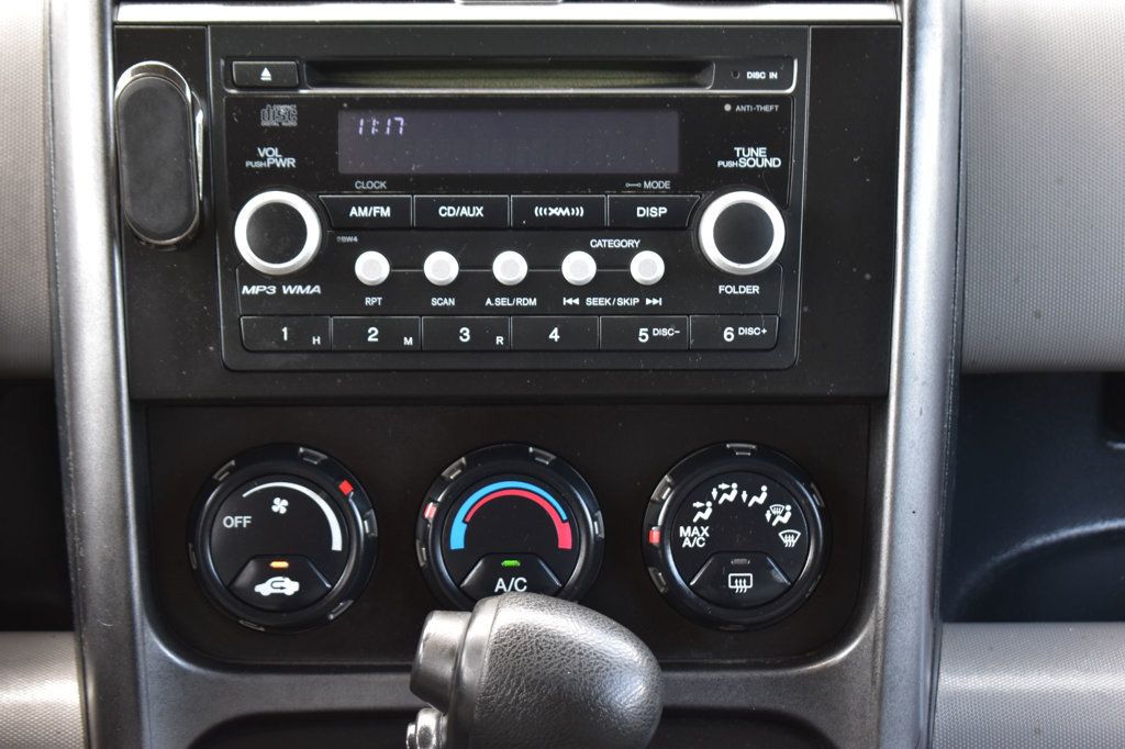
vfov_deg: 16.5
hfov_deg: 24.6
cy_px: 374
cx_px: 562
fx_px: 2577
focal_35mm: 82
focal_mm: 55
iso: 400
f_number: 7.1
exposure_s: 1/25
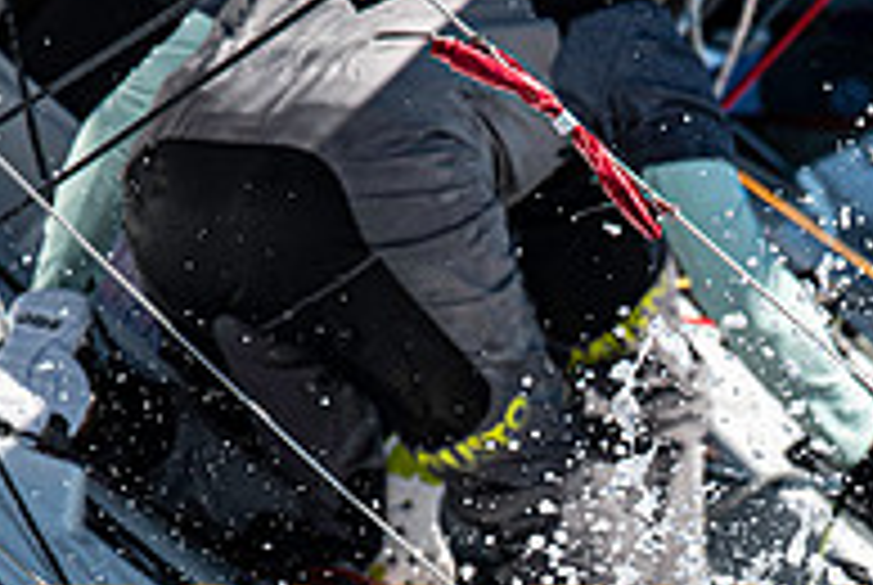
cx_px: 680
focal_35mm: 1344
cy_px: 619
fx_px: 32641
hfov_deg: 1.5
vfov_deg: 1.0
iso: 320
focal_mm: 300
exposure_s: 1/2500
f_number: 5
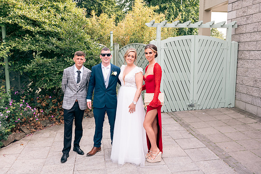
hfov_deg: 58.7
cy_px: 87
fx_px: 232
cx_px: 130
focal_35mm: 32
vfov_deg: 41.1
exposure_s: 1/160
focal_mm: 32
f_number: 6.3
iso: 160
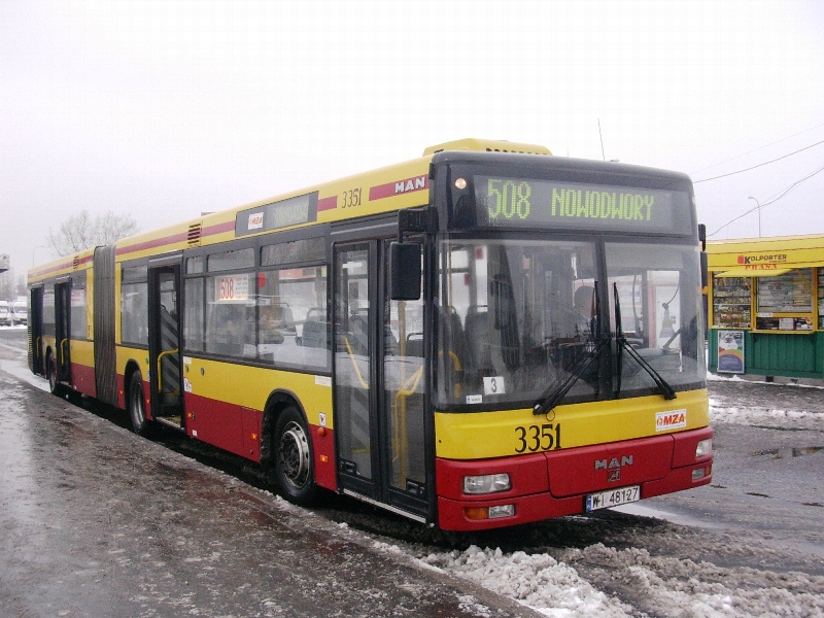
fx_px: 881
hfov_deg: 50.1
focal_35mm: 37
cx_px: 412
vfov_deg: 38.7
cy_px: 309
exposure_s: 1/124
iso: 70
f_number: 2.7
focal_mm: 5.6
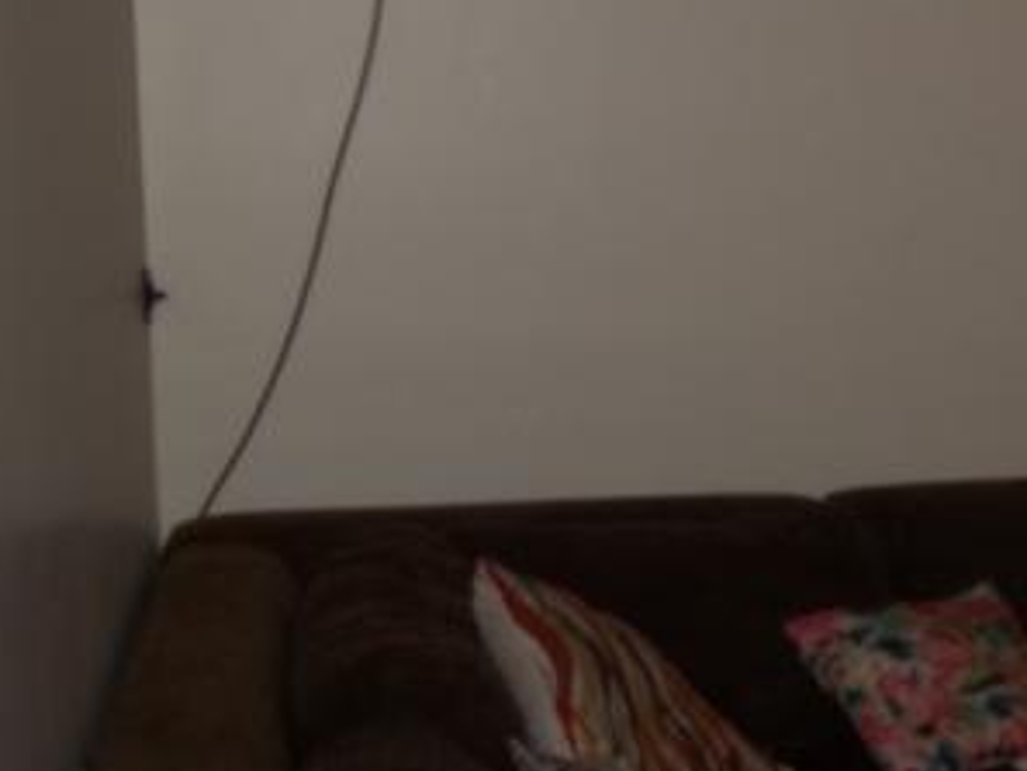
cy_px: 408
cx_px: 1082
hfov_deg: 26.3
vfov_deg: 21.3
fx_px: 2048
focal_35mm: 69
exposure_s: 1/30
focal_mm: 5.7
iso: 64
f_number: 2.9
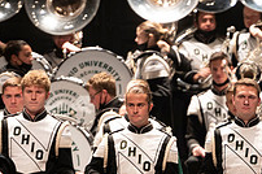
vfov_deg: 2.4
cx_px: 363
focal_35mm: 574
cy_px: 195
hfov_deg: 3.6
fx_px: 4171
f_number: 2.8
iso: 2500
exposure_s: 1/500
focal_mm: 200
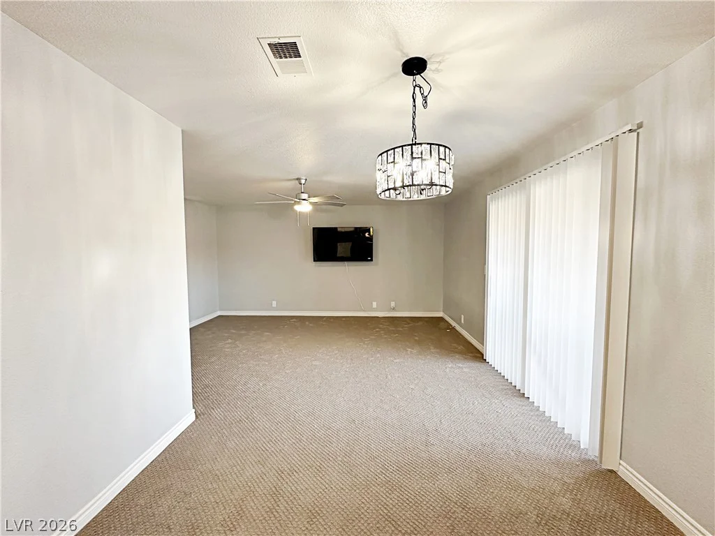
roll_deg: +0.8
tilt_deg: -2.6
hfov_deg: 102.1
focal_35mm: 14
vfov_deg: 85.7
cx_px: 358
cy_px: 268
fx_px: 289
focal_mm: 2.22
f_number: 2.2
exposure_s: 1/120
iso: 320
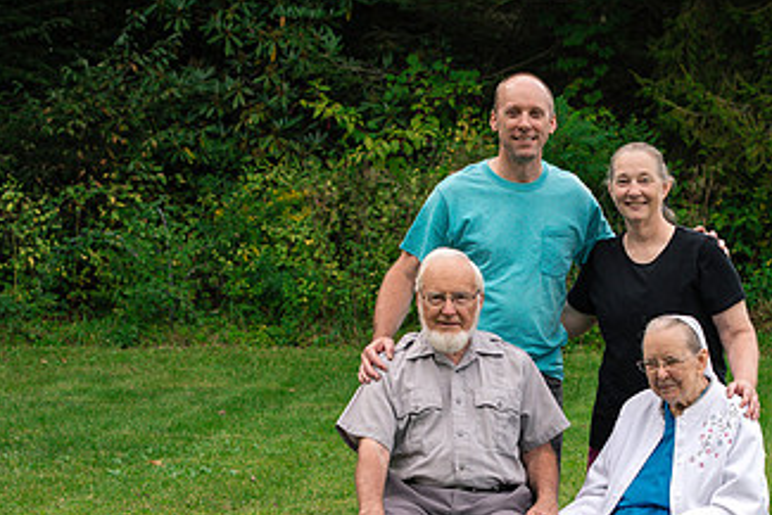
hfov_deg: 12.3
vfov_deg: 8.2
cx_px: 570
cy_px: 414
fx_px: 3583
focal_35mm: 167
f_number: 6.3
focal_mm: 85
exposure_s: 1/320
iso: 400
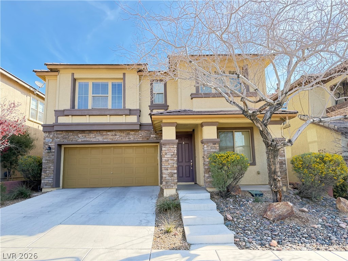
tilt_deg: +7.9
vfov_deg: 56.8
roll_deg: +1.8
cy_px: 130
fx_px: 241
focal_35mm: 24
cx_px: 174
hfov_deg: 71.6
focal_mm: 6.76
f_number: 1.78
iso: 100
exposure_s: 1/507
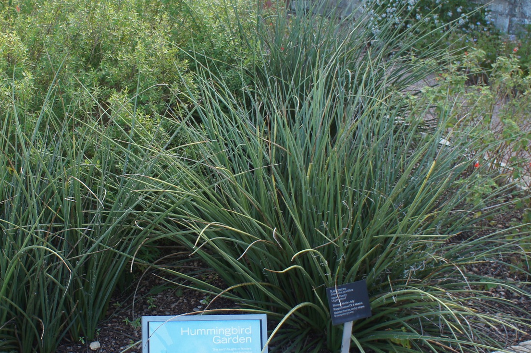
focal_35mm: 48
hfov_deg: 40.6
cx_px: 179
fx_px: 707
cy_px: 173
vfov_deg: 28.0
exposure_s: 1/200
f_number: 4.5
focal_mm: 16
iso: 200
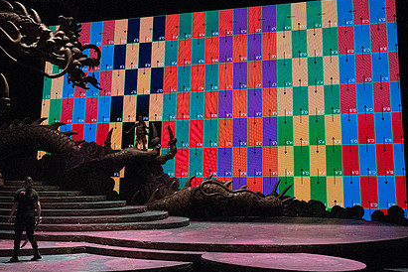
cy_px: 130
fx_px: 544
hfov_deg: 40.9
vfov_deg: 28.1
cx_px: 162
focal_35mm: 48
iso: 25600
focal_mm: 34
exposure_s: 1/400
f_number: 9
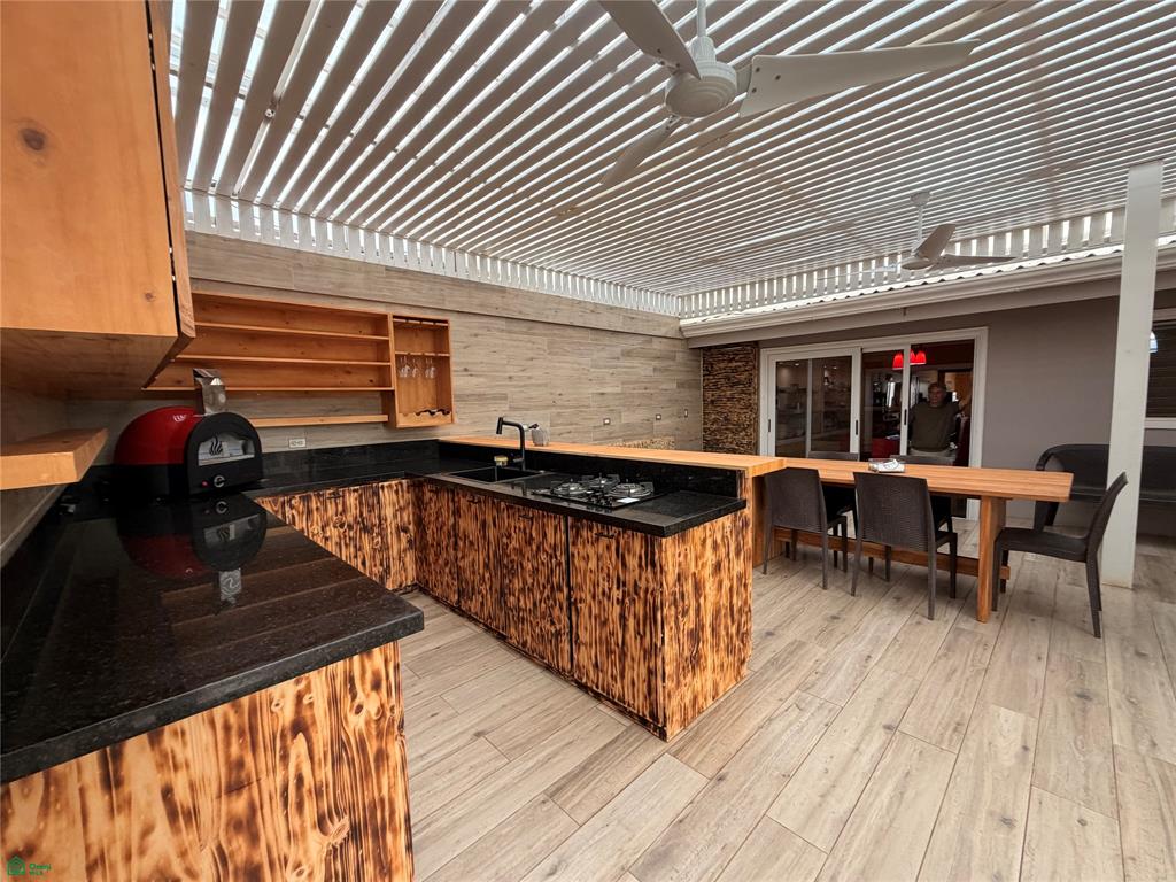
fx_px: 476
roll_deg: +2.3
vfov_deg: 85.7
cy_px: 441
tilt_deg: -4.2
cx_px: 588
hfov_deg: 102.1
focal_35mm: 14
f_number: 2.2
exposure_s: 1/121
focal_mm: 2.22
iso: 160
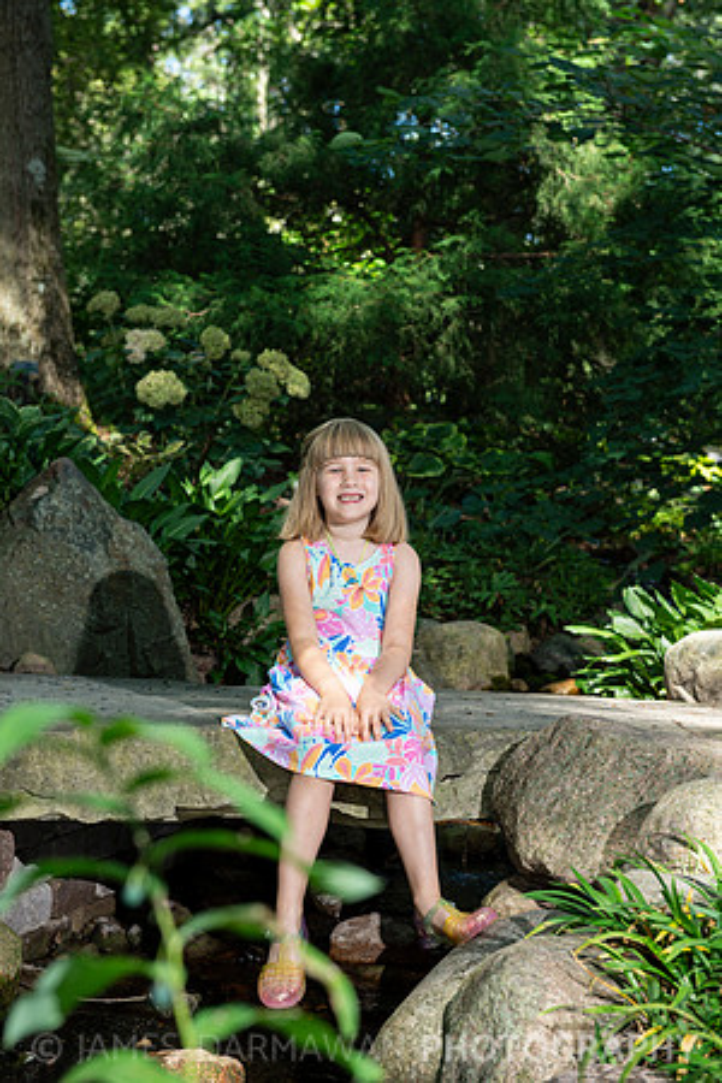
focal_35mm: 66
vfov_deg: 30.5
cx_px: 361
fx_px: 1985
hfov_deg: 20.6
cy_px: 542
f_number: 5.6
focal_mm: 66
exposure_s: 1/100
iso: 100
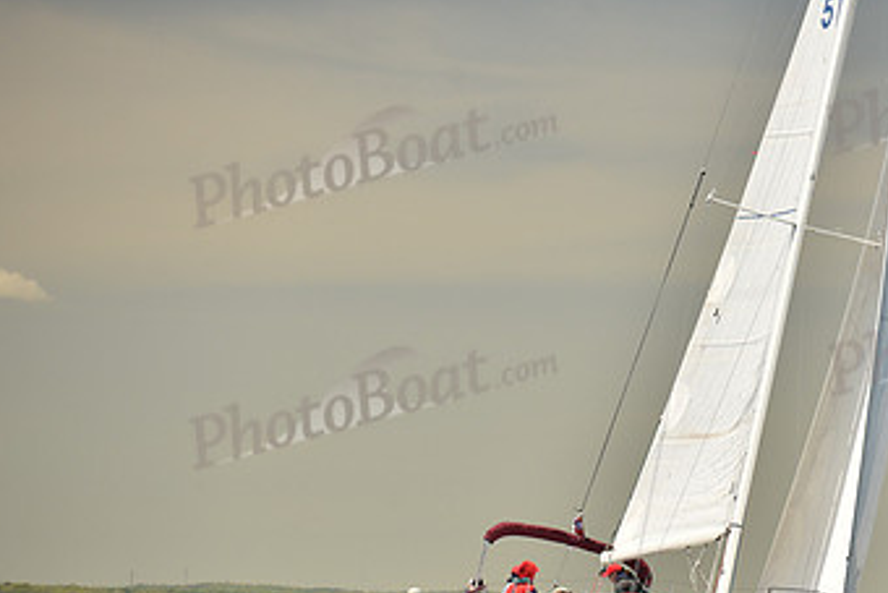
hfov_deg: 6.0
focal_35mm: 341
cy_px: 500
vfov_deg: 4.0
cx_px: 695
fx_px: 8414
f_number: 5
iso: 250
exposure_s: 1/800
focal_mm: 200
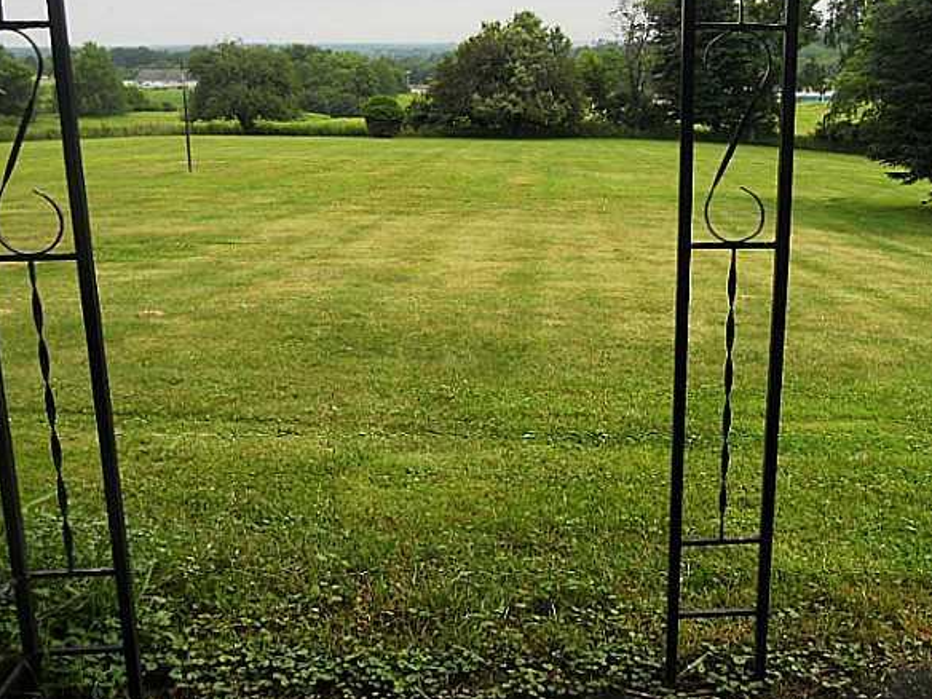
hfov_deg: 49.5
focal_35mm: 37
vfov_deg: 38.2
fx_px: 996
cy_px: 230
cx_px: 598
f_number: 3.2
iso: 80
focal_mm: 4.9
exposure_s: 1/500
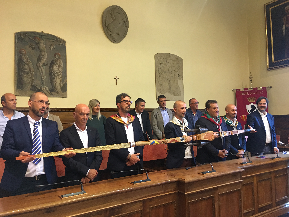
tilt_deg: +4.0
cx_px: 144
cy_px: 108
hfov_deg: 61.7
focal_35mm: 29
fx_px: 242
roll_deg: +0.9
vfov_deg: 48.2
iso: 100
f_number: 2.2
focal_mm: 4.15
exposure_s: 1/17
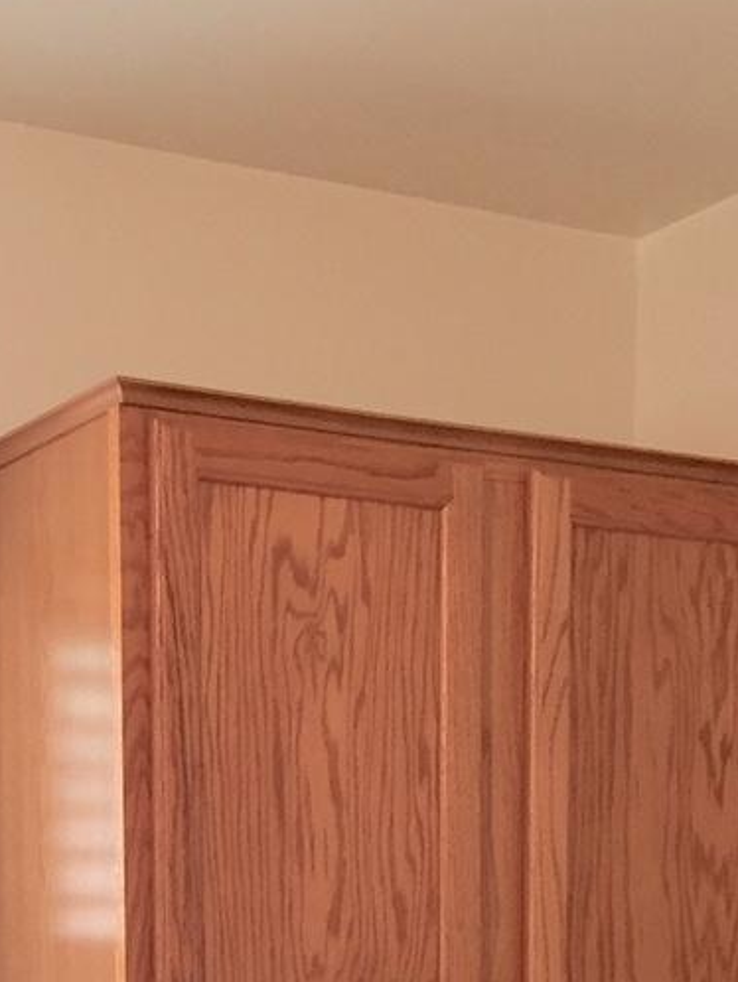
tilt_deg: -7.4
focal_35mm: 95
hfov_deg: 15.4
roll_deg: -0.5
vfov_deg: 18.0
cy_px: 1554
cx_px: 83
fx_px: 2698
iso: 32
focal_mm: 4.15
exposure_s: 1/50
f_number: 2.2
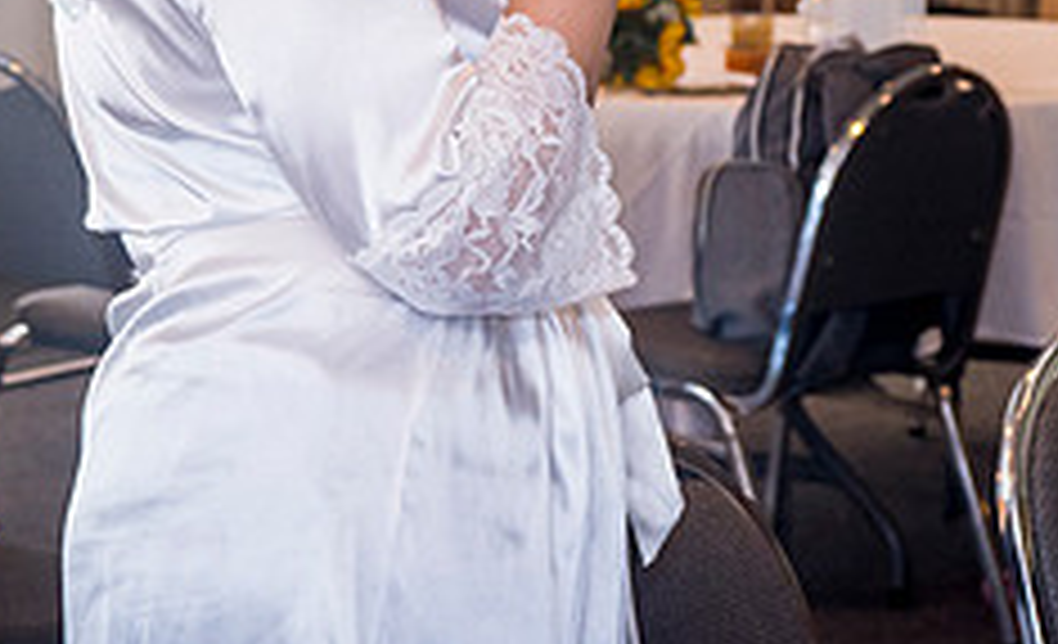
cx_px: 990
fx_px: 4494
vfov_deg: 8.1
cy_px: -59
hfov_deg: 13.3
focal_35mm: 157
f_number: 5.6
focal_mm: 57
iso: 1000
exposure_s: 1/100
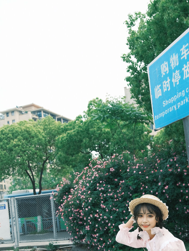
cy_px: 205
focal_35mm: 39
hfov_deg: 36.2
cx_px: 134
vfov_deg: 45.2
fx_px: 284
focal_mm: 16
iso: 160
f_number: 2.8
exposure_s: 1/1000
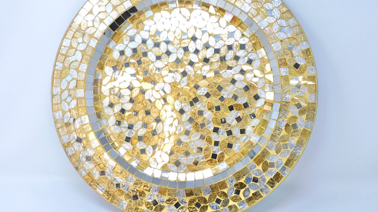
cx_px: 189
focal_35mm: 50
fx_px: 501
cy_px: 90
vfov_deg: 23.9
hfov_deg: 41.3
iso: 125
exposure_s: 1/125
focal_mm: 8.1
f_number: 4
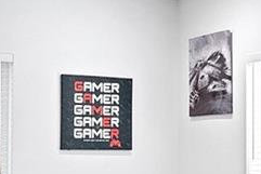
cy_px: 212
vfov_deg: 11.9
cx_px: 379
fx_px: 820
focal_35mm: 113
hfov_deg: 16.6
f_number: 8
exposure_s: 1/8
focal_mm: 17
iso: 320
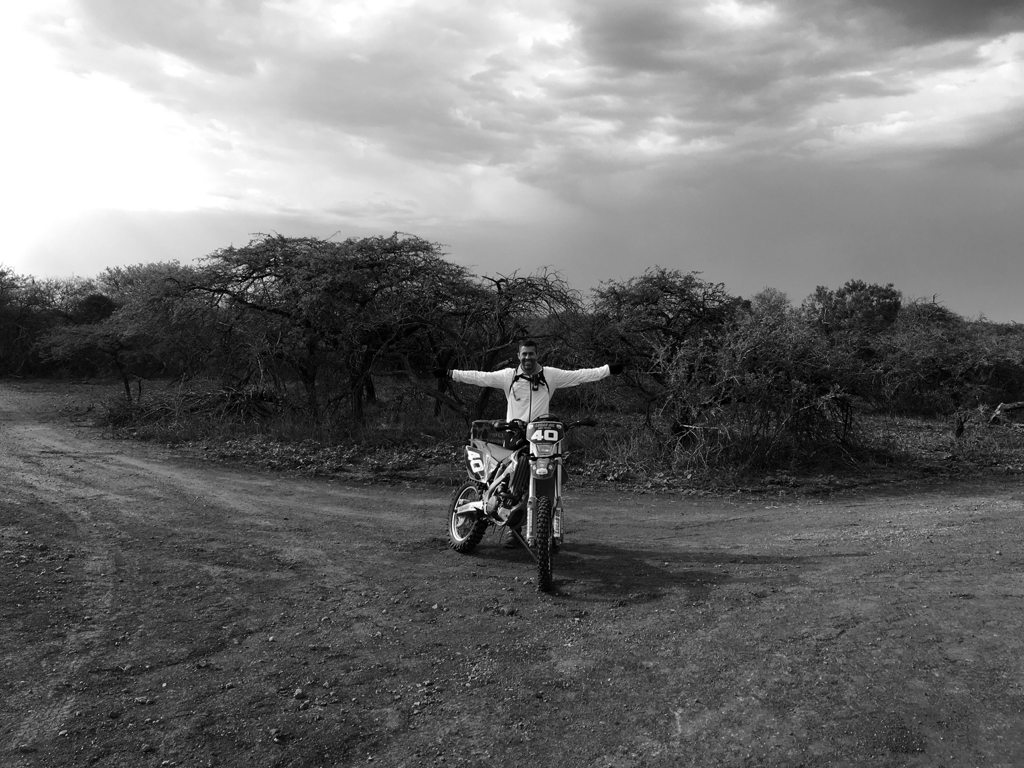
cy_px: 384
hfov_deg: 61.7
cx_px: 512
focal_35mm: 29
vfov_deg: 48.2
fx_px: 858
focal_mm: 4.15
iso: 25
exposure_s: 1/680
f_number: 2.2
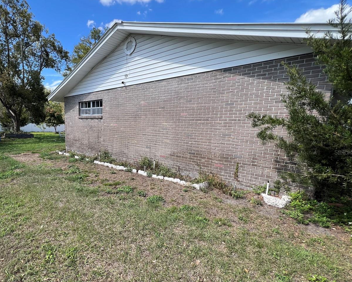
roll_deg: -1.0
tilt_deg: -8.7
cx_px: 126
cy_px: 152
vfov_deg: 76.8
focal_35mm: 17
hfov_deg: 87.4
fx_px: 177
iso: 32
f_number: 1.8
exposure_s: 1/699
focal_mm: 1.57
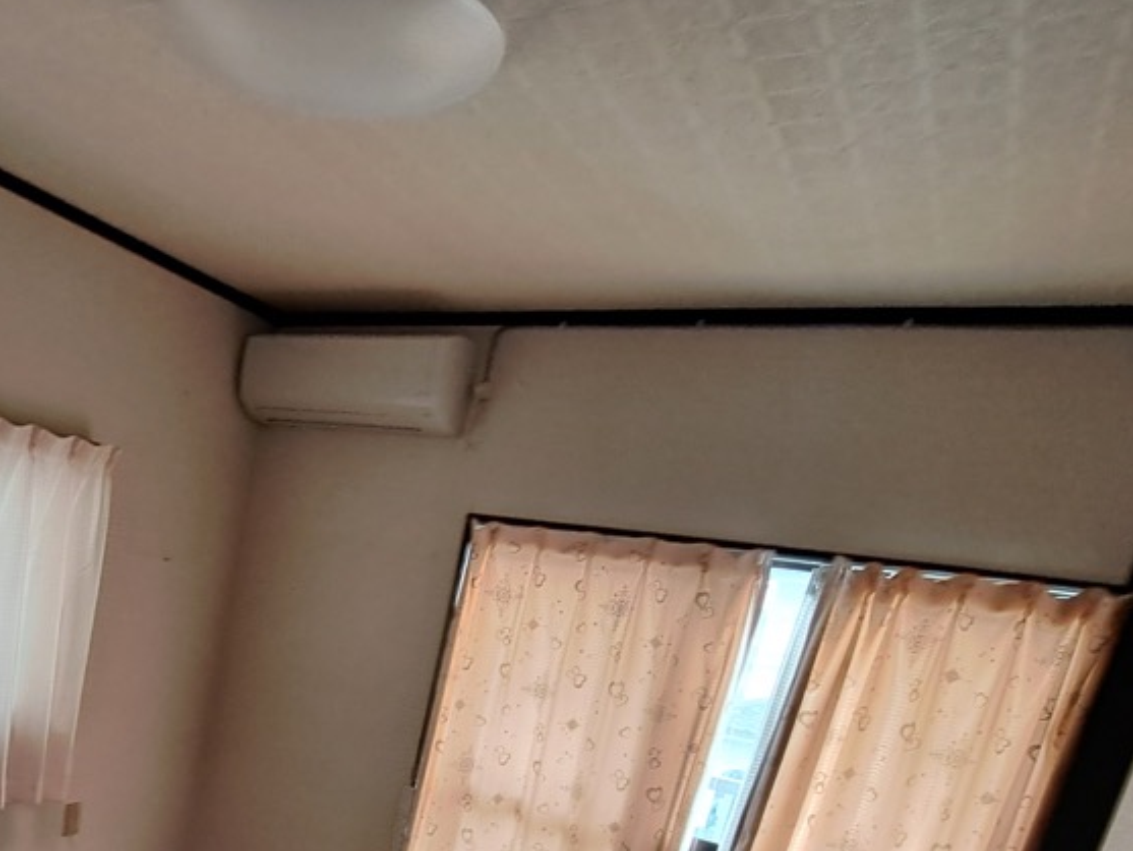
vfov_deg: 43.5
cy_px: 827
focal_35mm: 28
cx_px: 207
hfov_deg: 58.0
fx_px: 917
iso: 100
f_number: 2.2
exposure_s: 1/50
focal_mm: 1.74
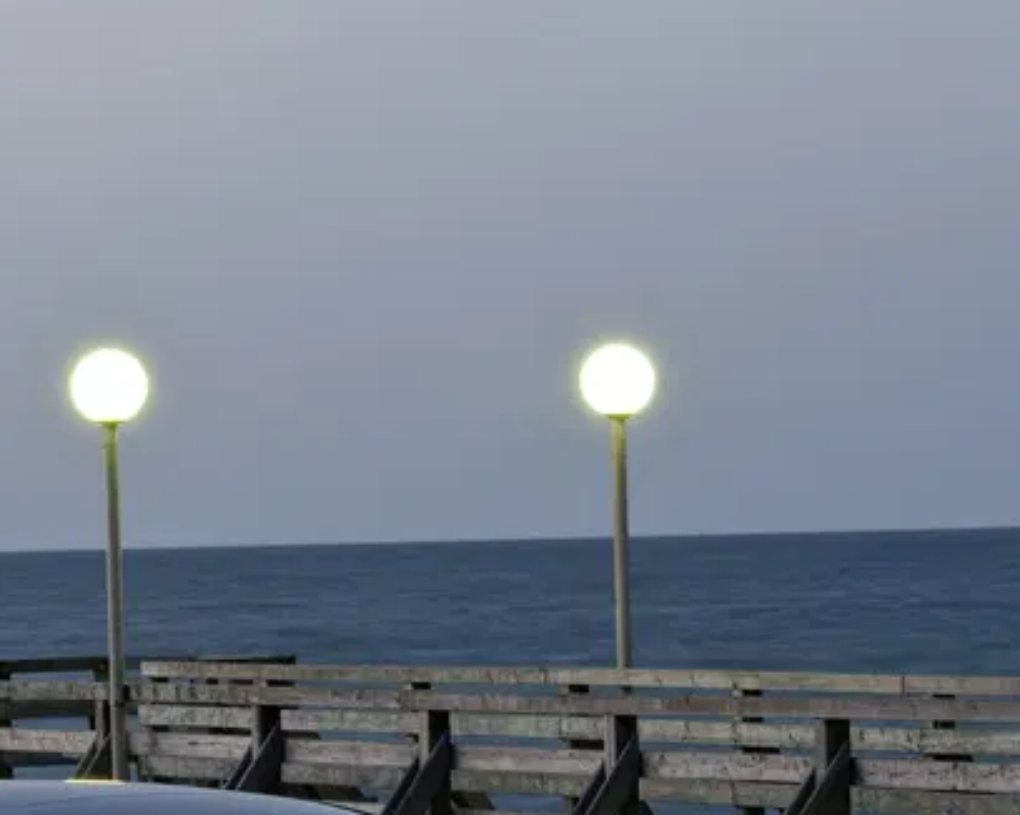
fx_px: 8356
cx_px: 198
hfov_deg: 7.0
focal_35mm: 277
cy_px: 810
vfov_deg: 5.6
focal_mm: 100
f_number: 11
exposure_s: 6
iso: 50
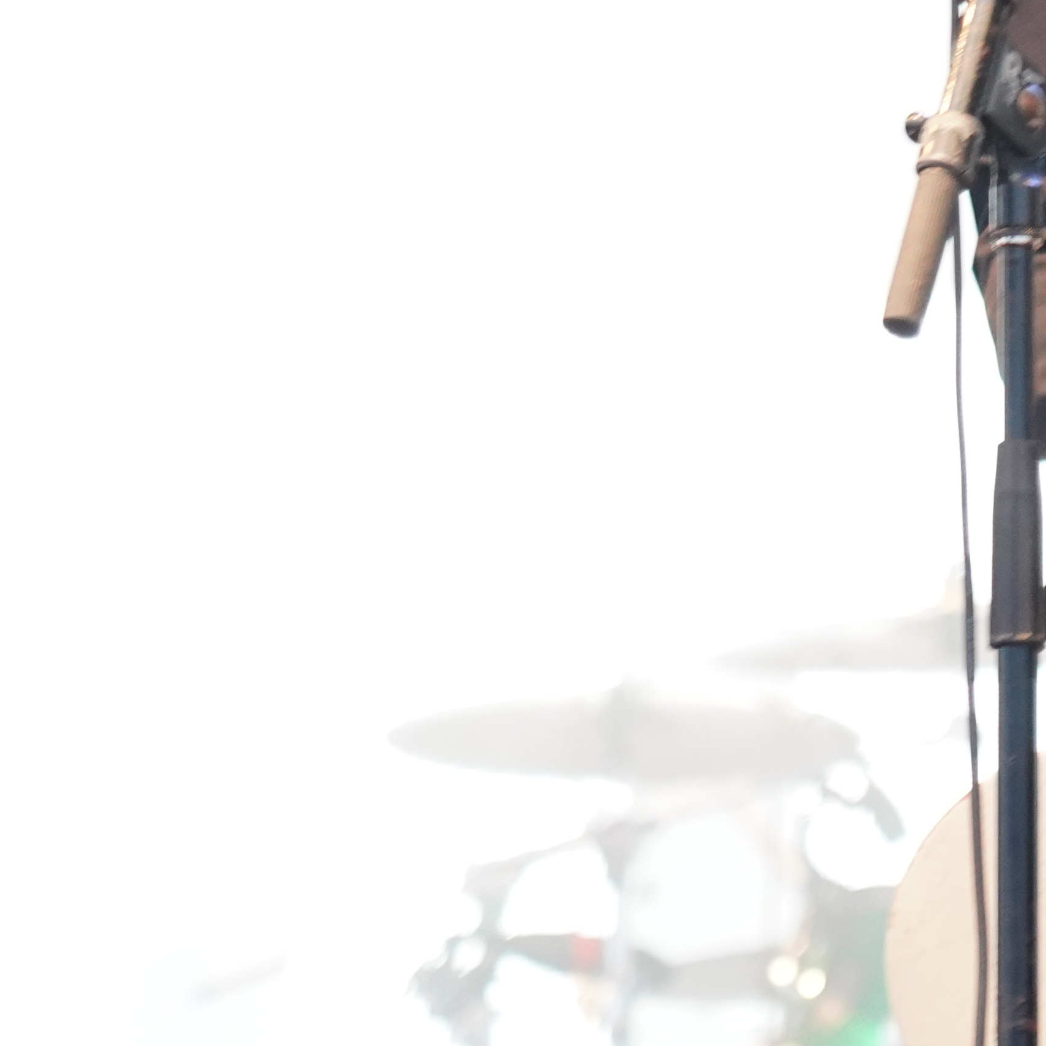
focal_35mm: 313
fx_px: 10701
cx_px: 672
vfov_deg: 5.6
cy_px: -142
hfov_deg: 5.6
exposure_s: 1/125
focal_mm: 105
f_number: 4
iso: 4000
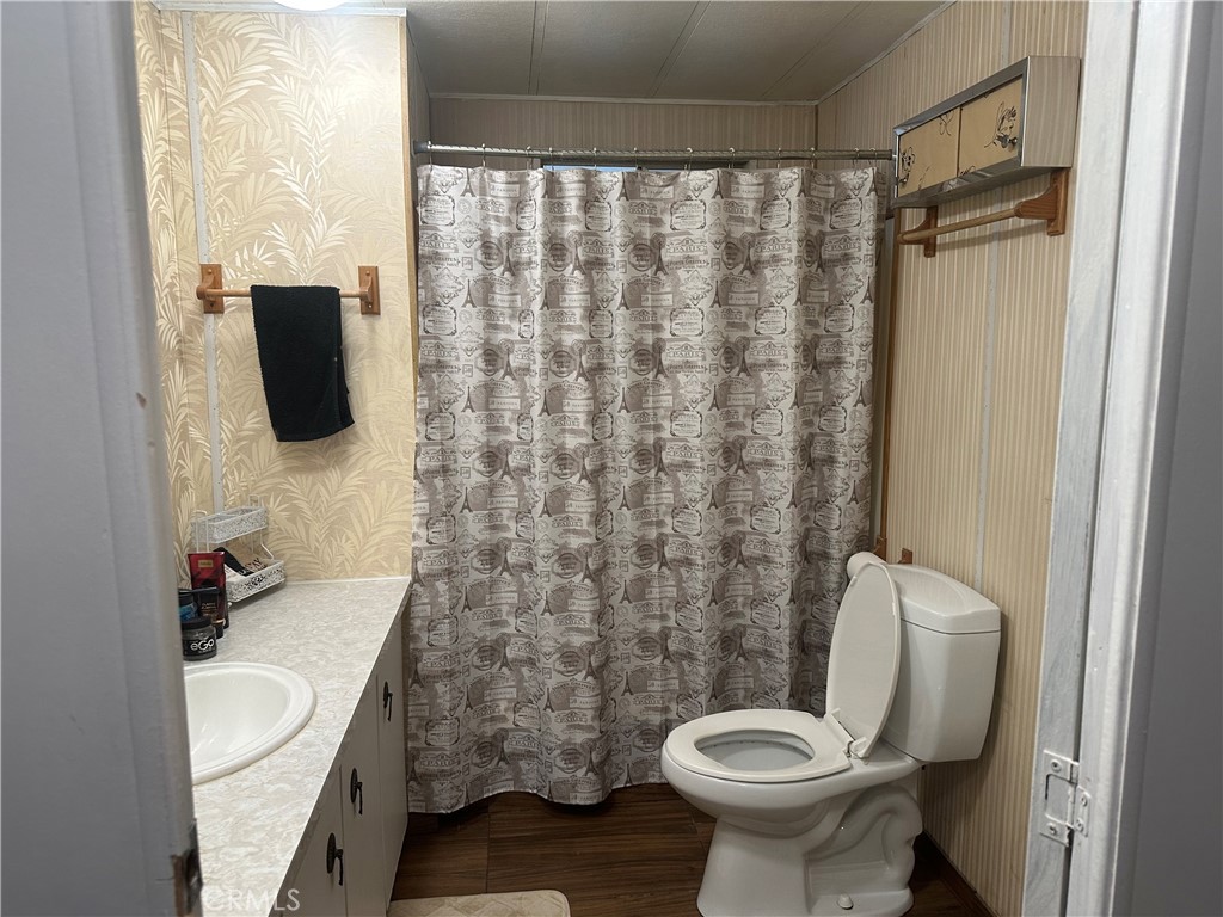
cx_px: 612
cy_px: 458
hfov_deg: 71.6
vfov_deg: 56.8
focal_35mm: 24
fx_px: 848
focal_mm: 6.86
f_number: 1.78
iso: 160
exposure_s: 1/60
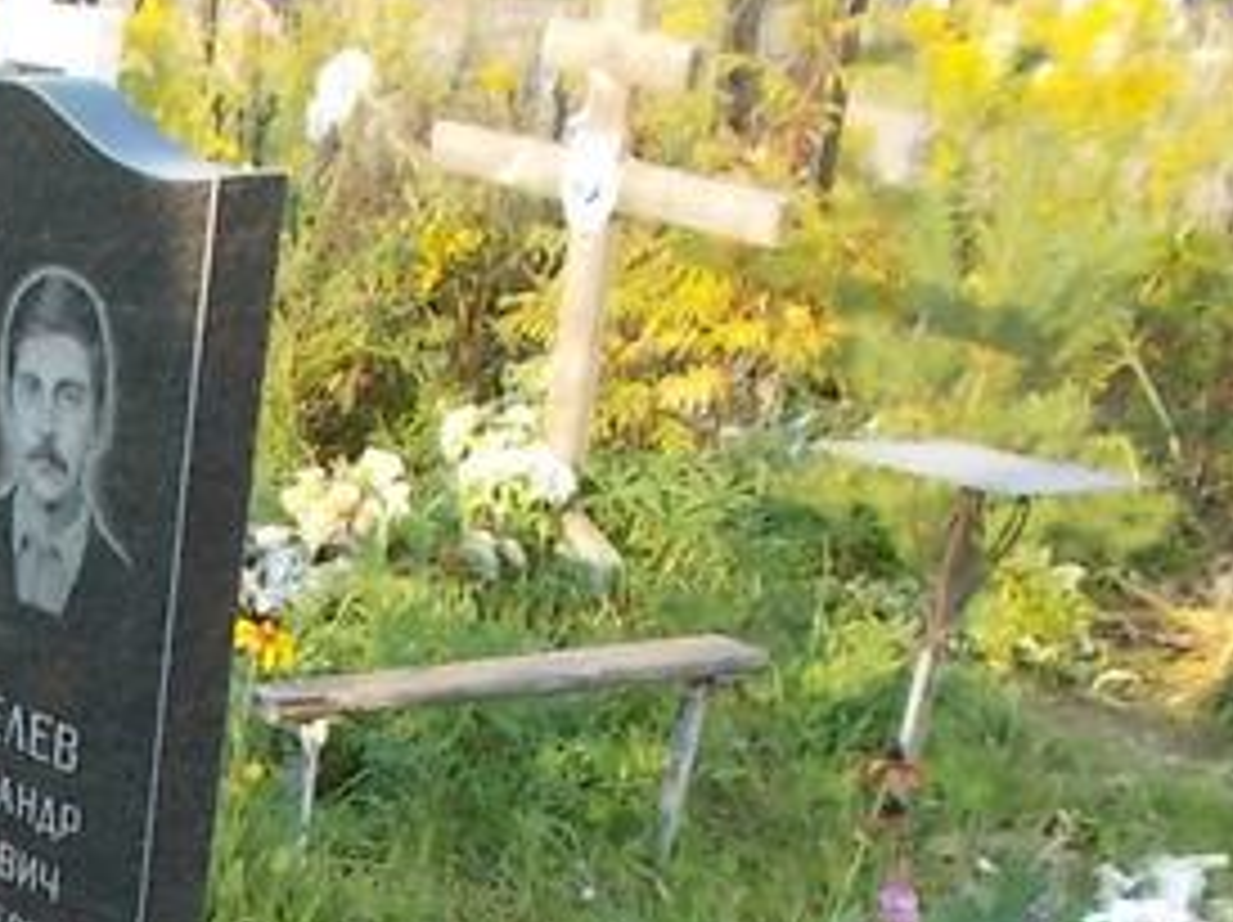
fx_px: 2705
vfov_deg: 18.0
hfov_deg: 23.0
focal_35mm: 76
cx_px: -346
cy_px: 1223
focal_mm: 4.6
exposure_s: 1/160
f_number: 3.2
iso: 80
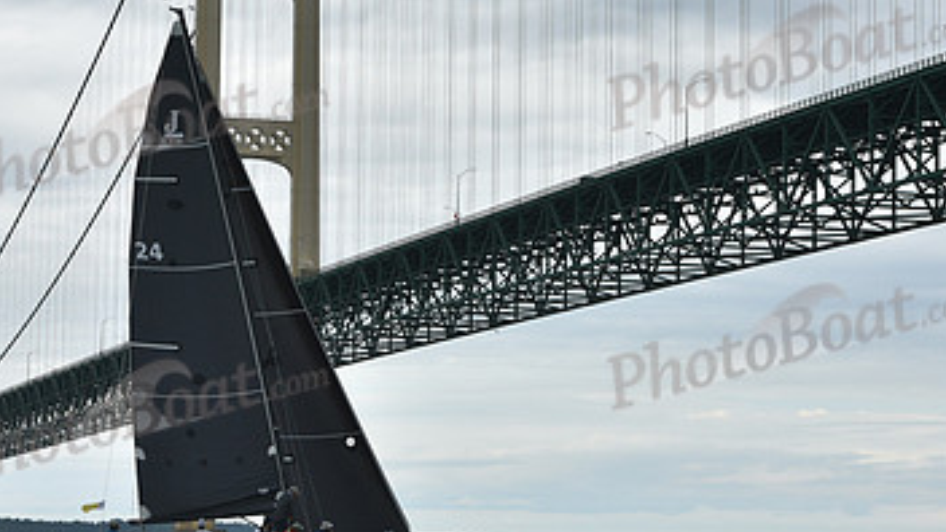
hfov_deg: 17.7
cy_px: 238
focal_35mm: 121
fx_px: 3035
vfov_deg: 10.0
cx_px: 470
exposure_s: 1/800
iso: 250
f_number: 6.3
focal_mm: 70
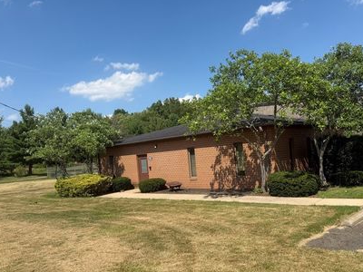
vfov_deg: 46.7
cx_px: 201
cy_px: 152
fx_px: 315
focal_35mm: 30
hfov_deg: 59.8
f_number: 1.78
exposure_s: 1/4673
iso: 80
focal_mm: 6.76
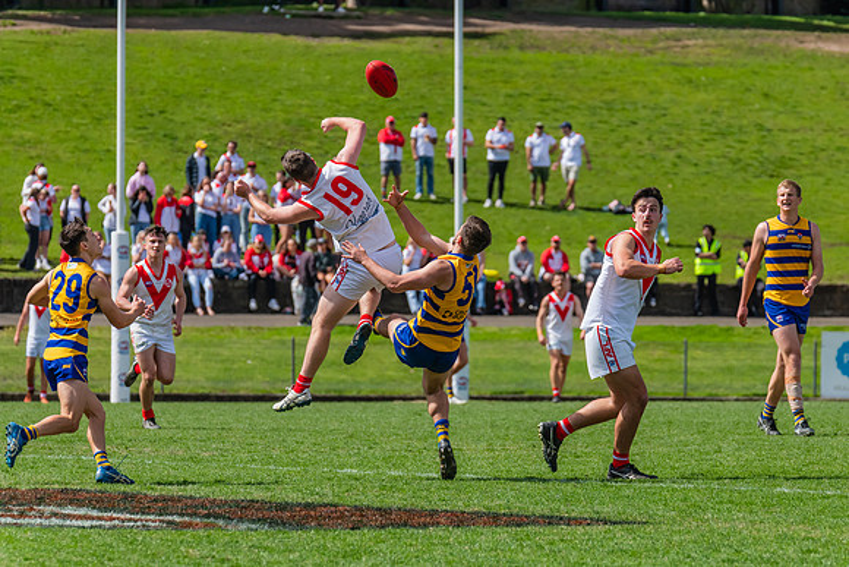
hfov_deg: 5.8
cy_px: 247
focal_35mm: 353
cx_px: 450
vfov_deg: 3.9
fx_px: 8329
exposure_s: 1/1600
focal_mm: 310
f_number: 8
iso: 800
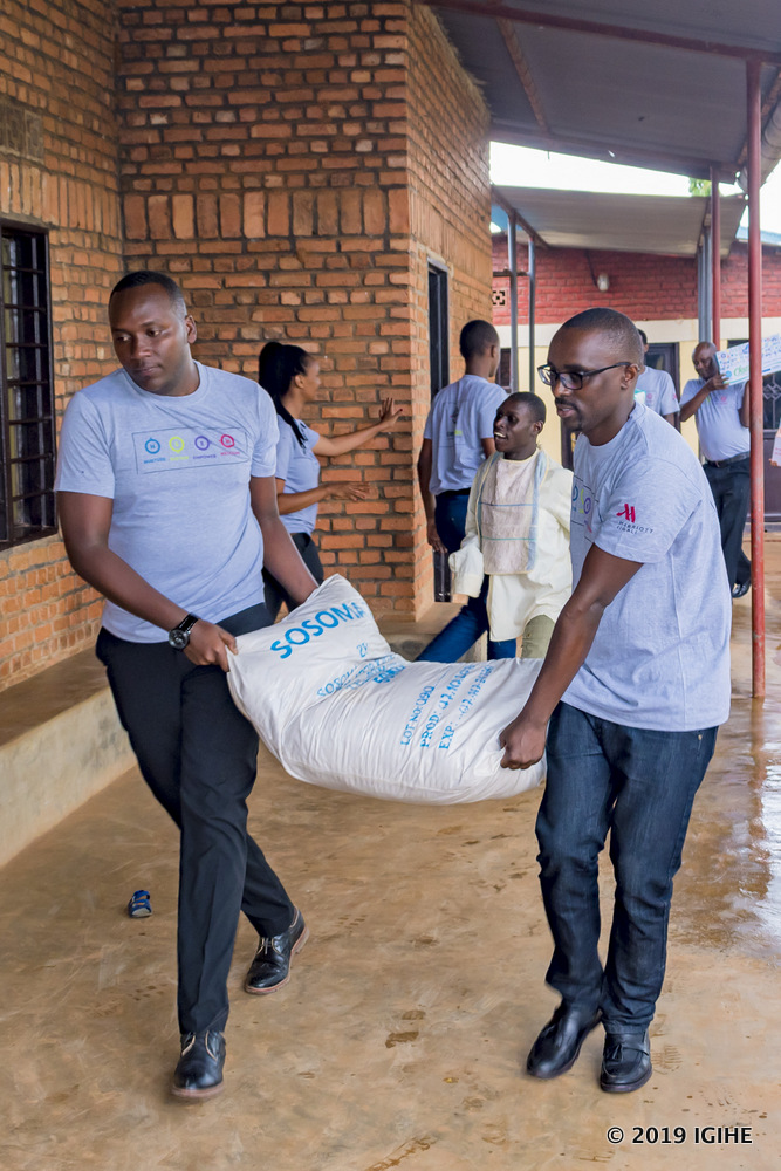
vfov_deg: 37.7
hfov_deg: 25.5
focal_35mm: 53
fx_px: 1712
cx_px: 530
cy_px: 521
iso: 200
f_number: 5.6
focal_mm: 20
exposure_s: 1/125
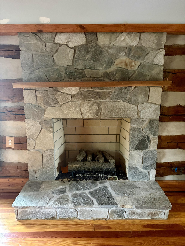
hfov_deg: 53.1
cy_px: 123
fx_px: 185
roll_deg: +0.0
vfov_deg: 67.3
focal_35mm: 26
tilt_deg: -12.3
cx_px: 92
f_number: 1.6
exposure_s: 1/30
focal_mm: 5.96
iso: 640
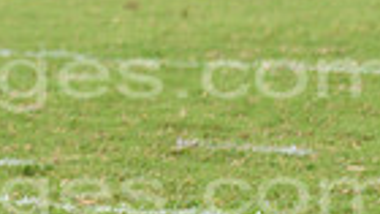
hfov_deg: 2.4
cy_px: -99
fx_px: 9166
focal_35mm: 909
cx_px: -220
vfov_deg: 1.3
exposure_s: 1/2000
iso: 1000
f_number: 3.5
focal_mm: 140
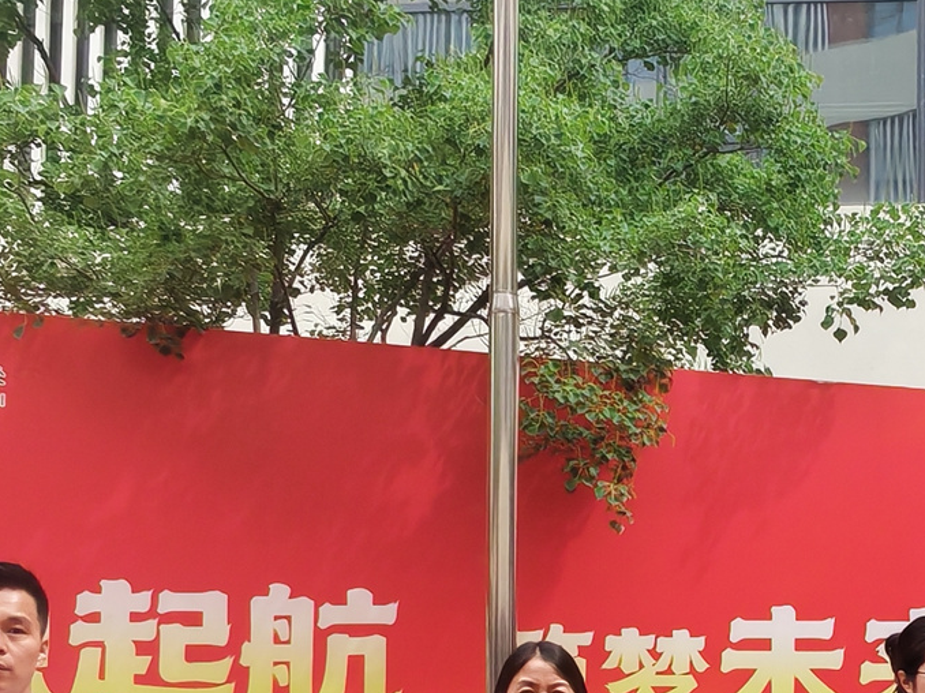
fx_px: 1576
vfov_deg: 23.6
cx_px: 760
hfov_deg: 31.7
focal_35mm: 59
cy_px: 712
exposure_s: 1/250
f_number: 2.2
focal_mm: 1.96
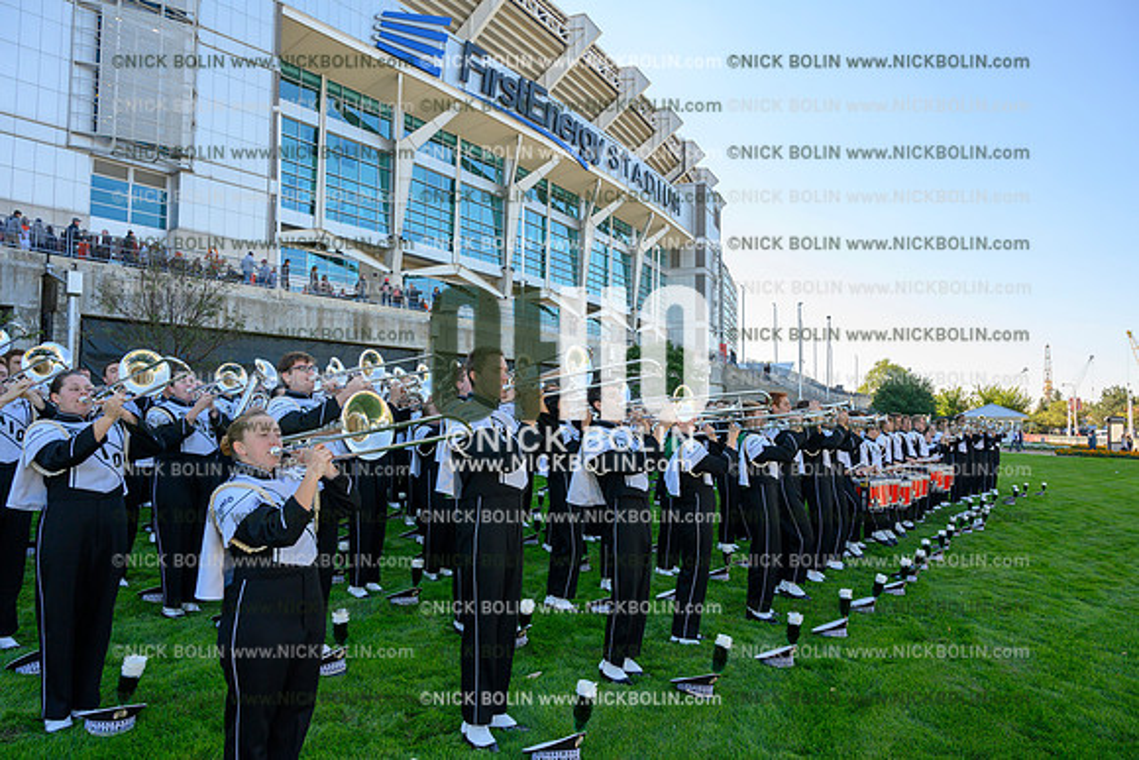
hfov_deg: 73.7
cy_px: 380
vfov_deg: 53.2
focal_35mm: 24
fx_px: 759
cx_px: 570
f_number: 8
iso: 800
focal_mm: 24
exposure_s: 1/640
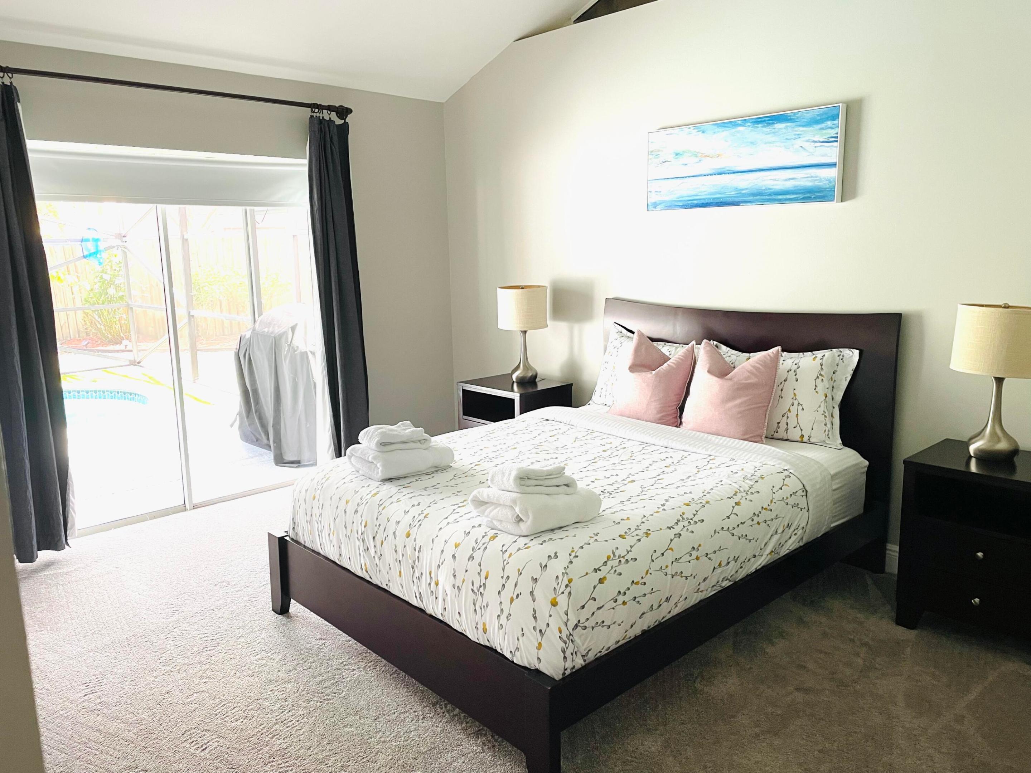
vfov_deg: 53.1
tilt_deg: -10.7
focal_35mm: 26
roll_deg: +1.3
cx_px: 516
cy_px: 386
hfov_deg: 67.3
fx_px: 774
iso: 80
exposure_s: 1/60
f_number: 1.6
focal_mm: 4.2
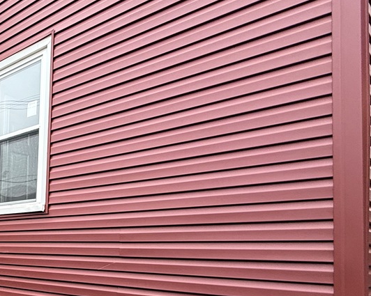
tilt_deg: +2.7
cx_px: -84
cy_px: 233
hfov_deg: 36.6
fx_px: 406
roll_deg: -2.1
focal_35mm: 37
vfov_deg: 38.7
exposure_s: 1/99
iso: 125
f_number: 2.2
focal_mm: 2.22
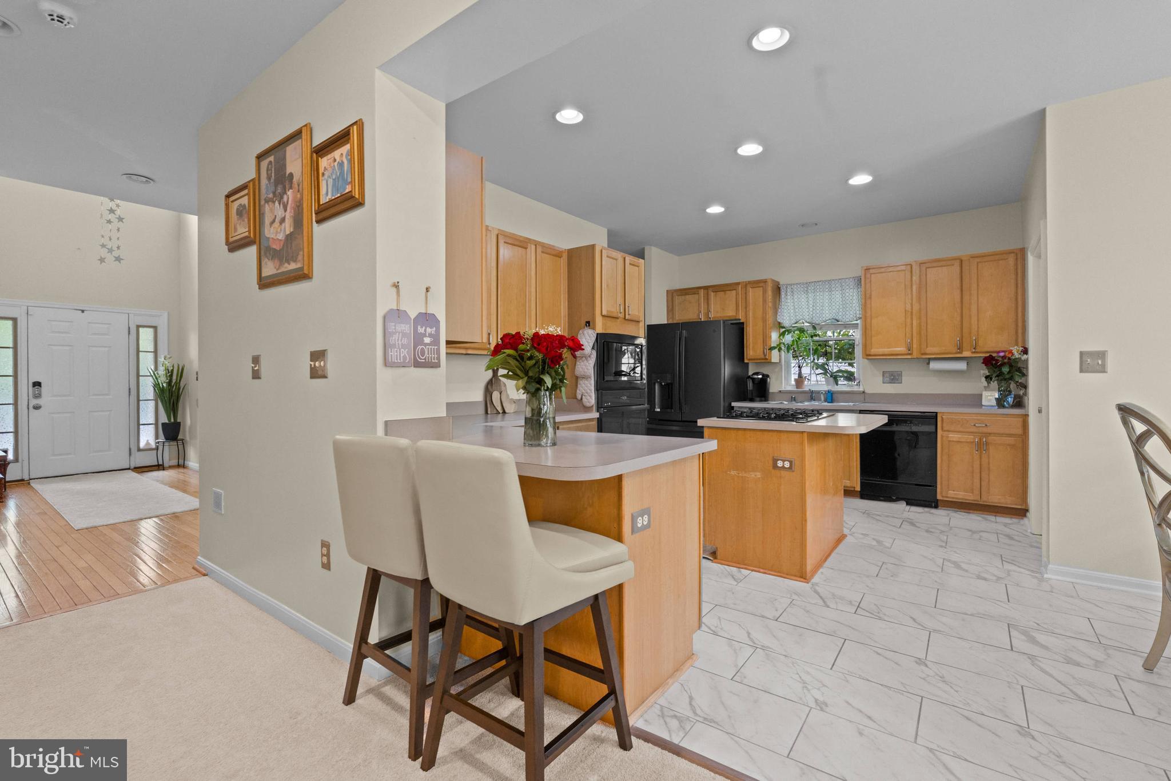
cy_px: 390
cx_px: 586
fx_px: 520
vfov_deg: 73.7
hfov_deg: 96.7
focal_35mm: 16
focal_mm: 16
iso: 3200
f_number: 8
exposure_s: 1/15
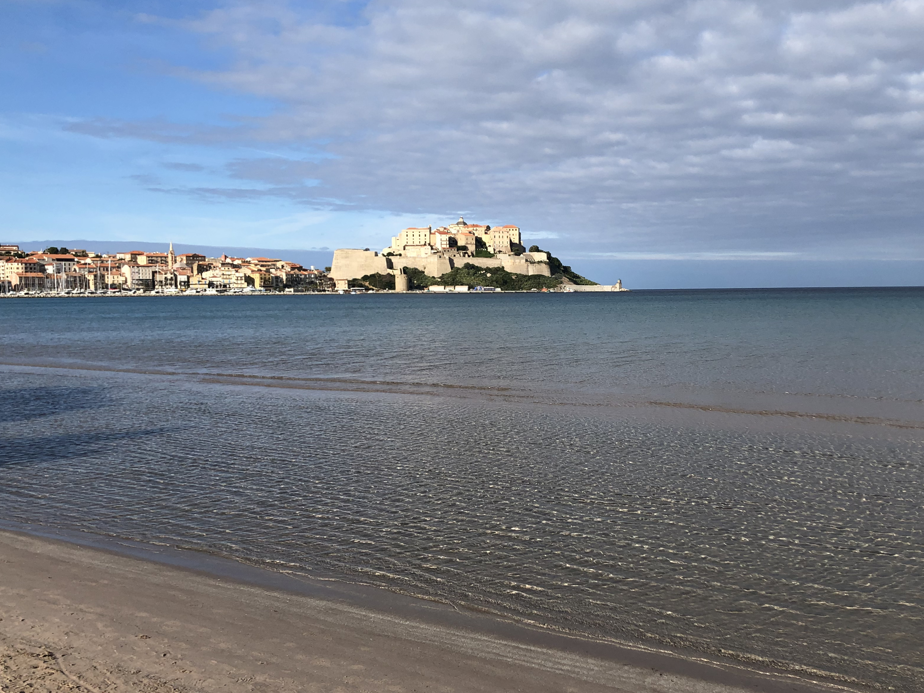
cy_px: 358
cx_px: 524
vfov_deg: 39.6
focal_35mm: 36
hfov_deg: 51.2
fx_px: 961
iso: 25
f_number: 1.8
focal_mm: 4
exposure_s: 1/2857
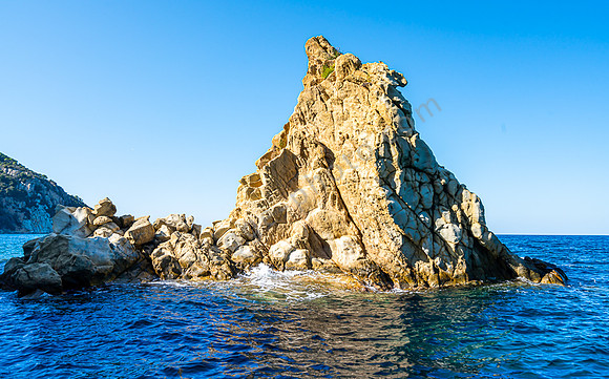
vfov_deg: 44.8
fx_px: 460
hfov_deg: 67.0
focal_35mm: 28
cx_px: 305
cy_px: 176
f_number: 9
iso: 160
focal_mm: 27
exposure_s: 1/320
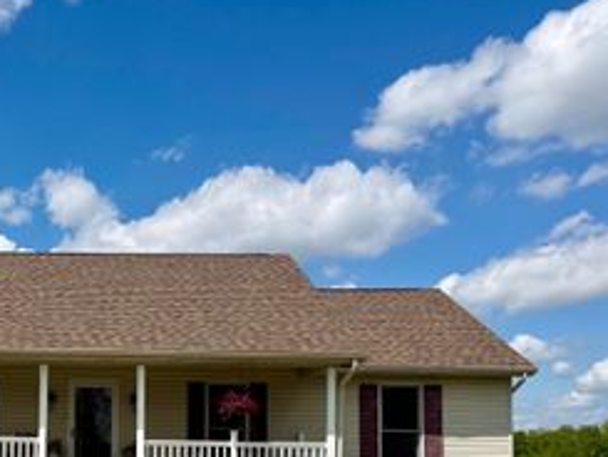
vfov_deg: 28.8
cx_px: 97
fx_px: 861
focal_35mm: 49
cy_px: 394
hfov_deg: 37.1
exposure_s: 1/7353
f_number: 1.78
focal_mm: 6.76
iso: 80
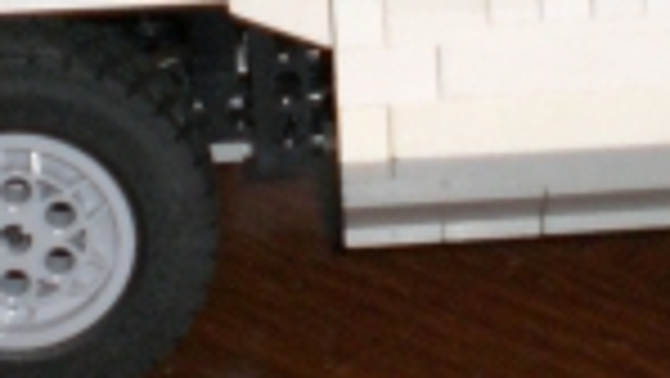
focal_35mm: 178
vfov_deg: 6.8
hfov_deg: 12.0
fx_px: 3164
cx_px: 549
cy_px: -90
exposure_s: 1/60
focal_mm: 6.3
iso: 200
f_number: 3.1
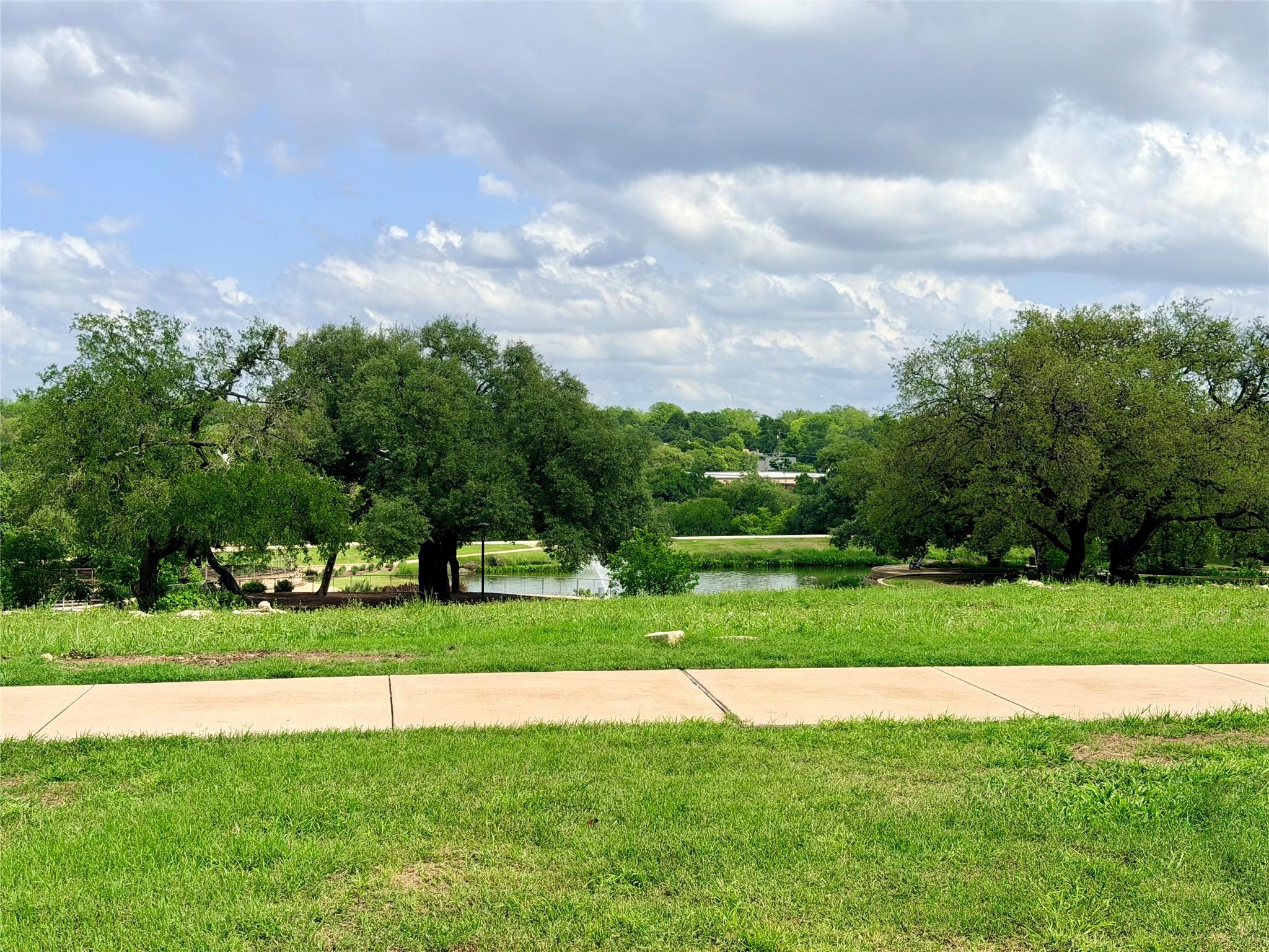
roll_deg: +0.3
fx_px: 1760
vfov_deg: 30.3
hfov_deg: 39.7
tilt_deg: -0.7
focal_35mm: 48
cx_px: 634
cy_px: 476
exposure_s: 1/6536
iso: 64
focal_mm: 6.76
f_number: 1.78
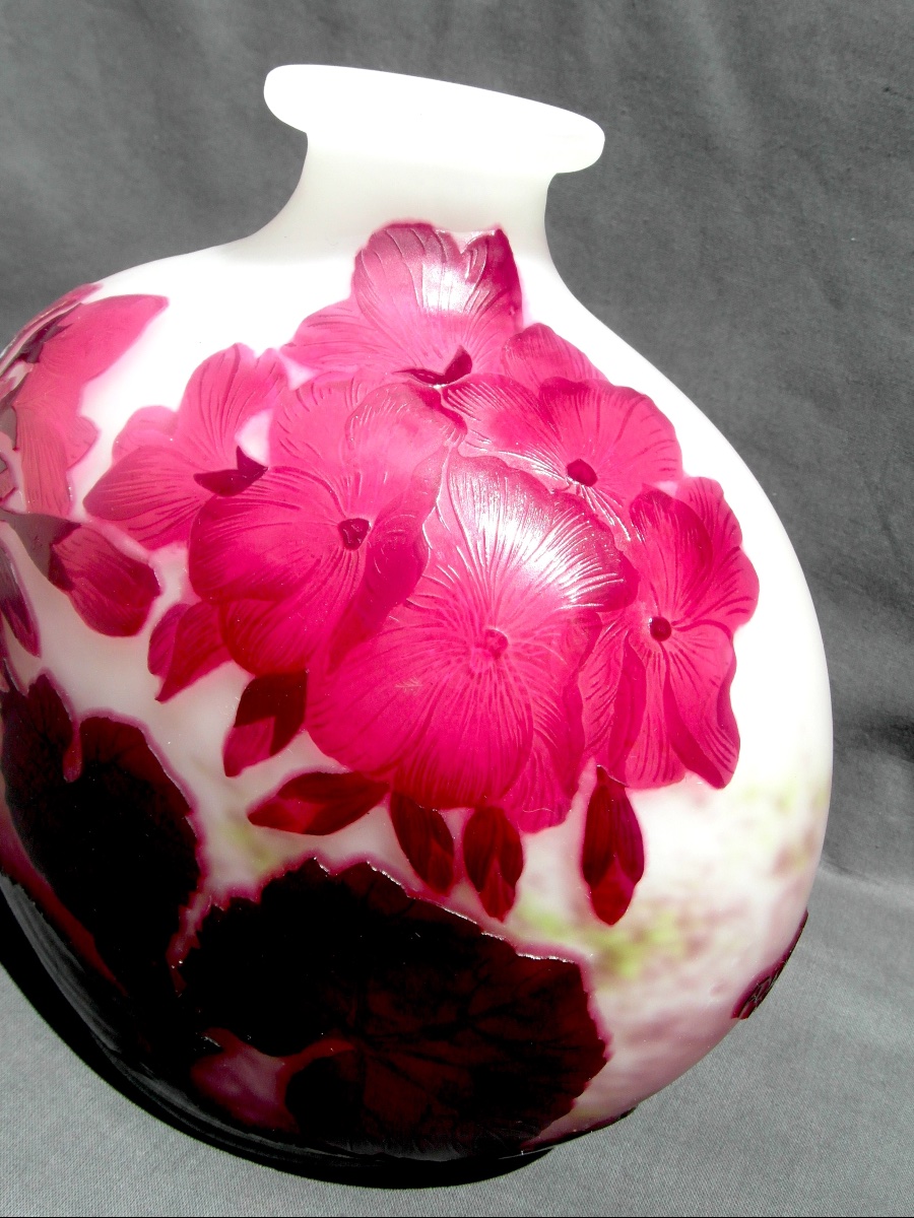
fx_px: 1127
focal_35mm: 32
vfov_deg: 56.8
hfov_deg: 44.2
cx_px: 457
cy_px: 609
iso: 80
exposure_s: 1/350
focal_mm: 5.3
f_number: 5.6
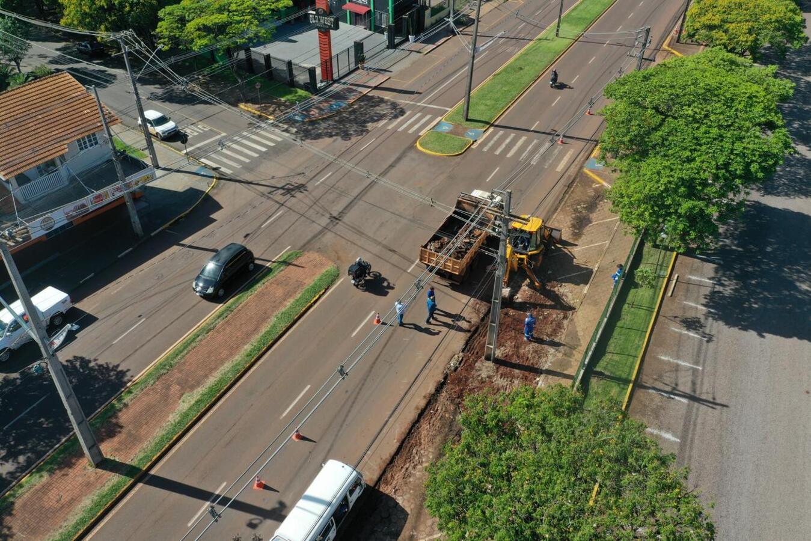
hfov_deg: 65.5
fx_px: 631
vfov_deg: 46.4
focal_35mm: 28
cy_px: 270
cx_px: 406
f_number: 7.1
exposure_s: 1/200
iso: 100
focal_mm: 10.26
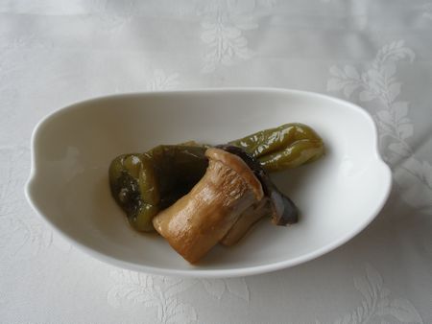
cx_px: 216
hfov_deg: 50.1
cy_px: 162
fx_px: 462
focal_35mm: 37
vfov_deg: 38.7
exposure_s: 1/80
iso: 64
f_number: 3.5
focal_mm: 6.6
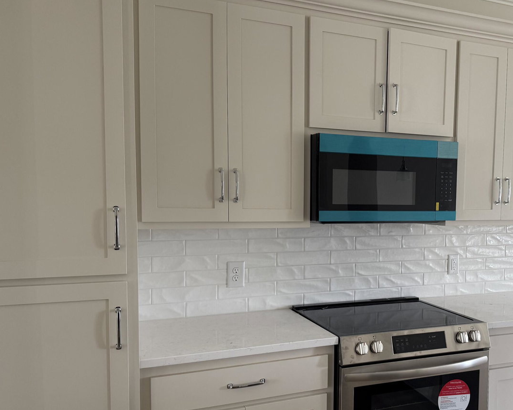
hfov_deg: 50.6
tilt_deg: -4.8
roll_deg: -0.9
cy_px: 235
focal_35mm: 35
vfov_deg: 42.1
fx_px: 531
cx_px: 344
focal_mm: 6.76
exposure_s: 1/72
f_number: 1.78
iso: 200
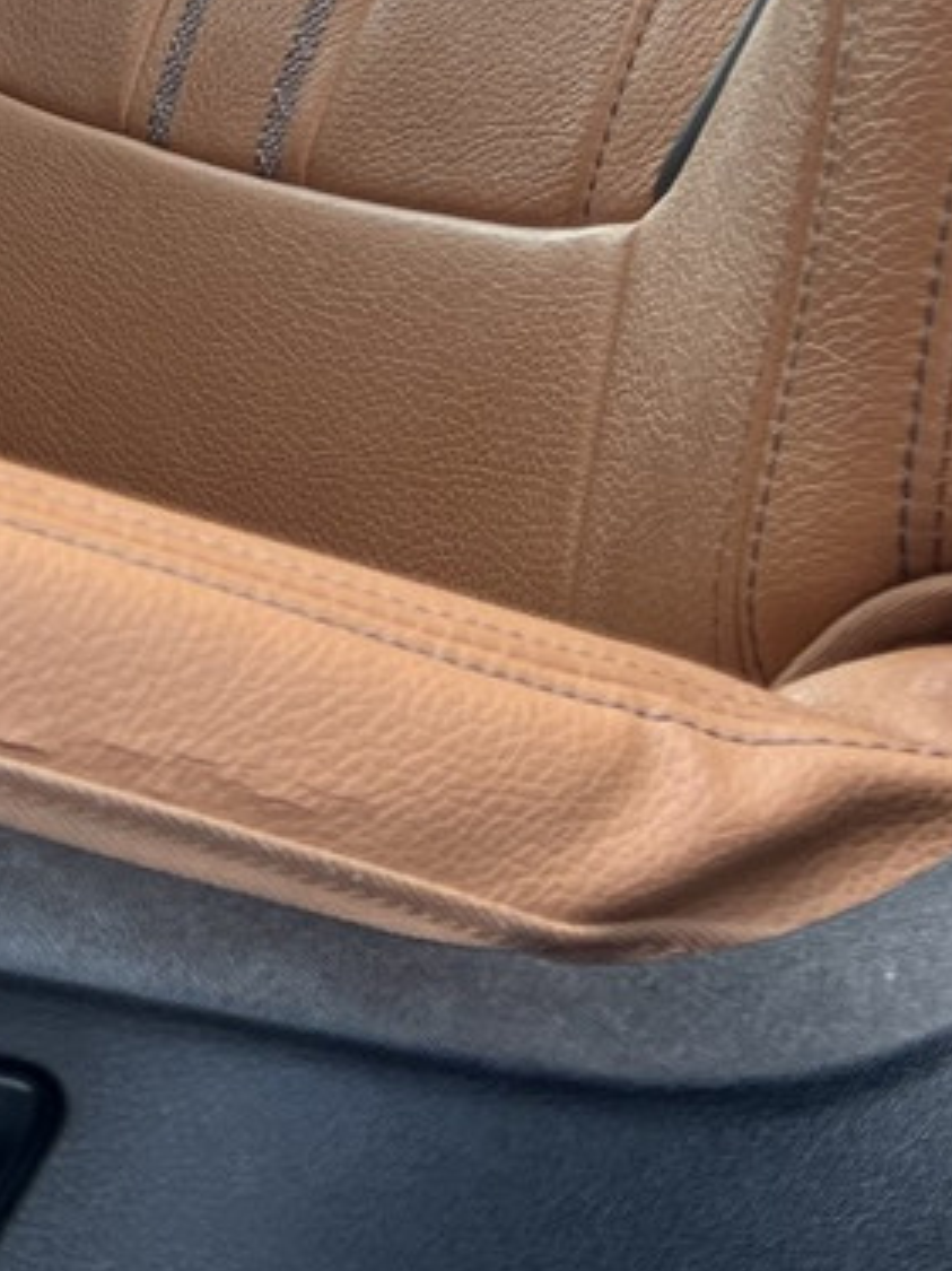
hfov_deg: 11.8
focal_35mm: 111
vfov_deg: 16.7
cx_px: -1020
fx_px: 4073
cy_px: -403
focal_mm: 5.7
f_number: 1.5
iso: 40
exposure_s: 1/192
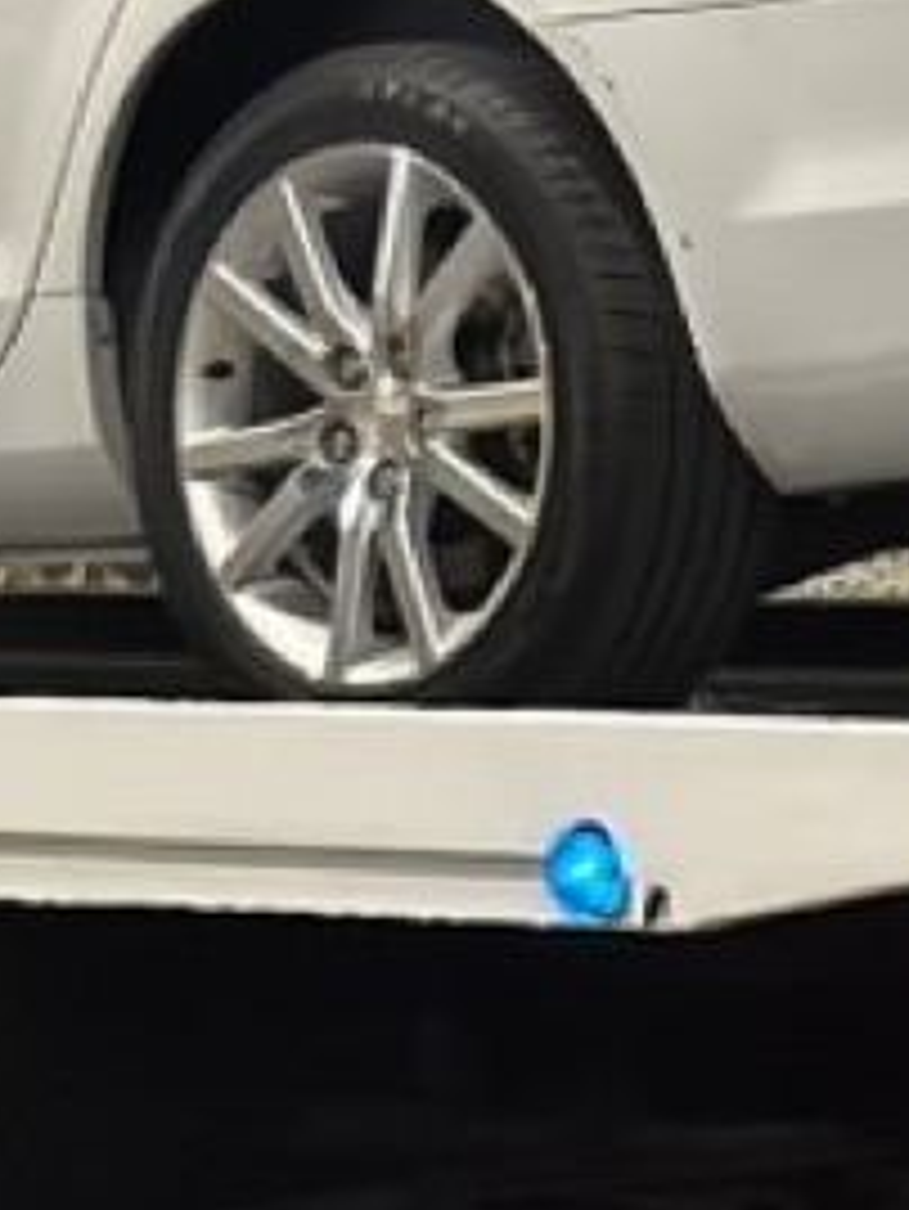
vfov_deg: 7.9
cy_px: 765
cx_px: -482
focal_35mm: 250
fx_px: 8746
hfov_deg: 5.9
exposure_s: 1/40
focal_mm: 6.86
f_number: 1.78
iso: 640
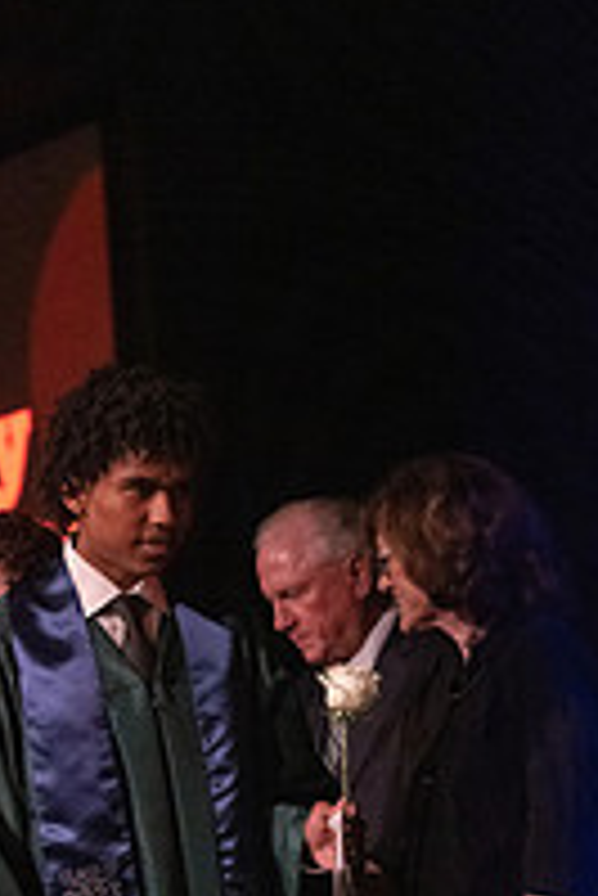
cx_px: 193
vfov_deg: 12.9
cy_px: 842
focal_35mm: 158
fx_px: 3930
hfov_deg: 8.7
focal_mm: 70
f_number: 2.8
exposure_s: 1/1000
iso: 16000
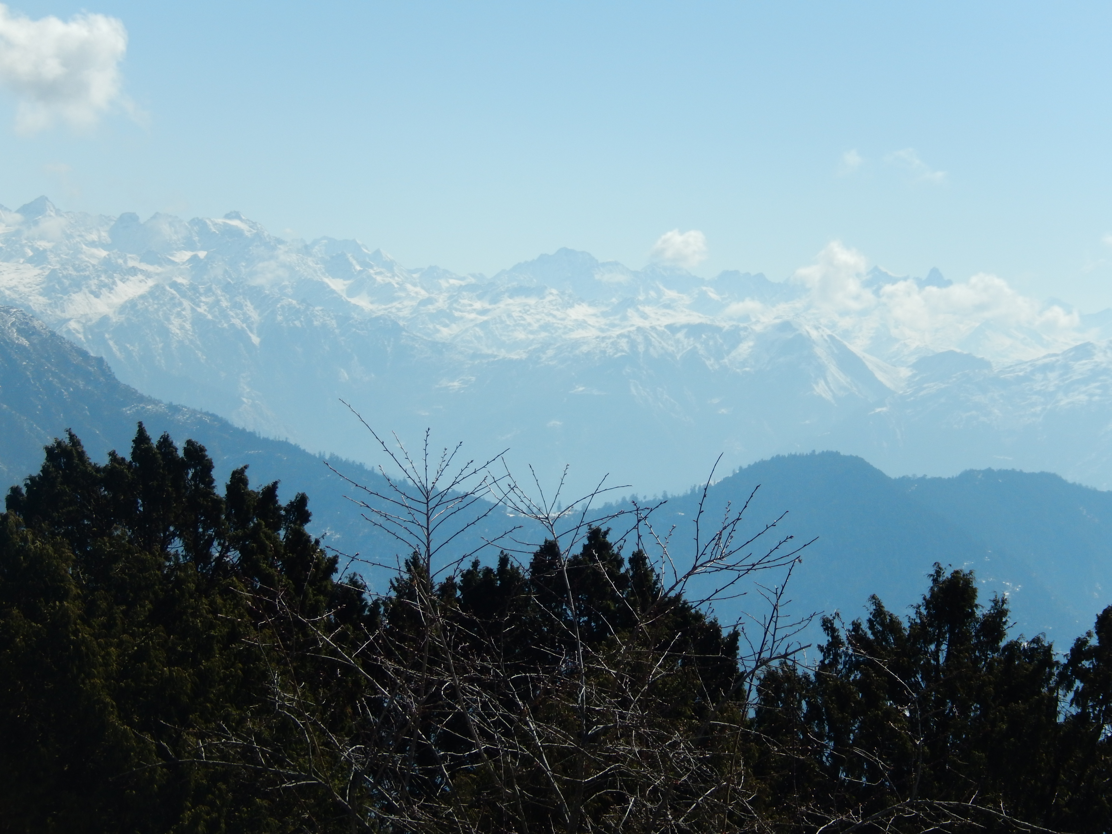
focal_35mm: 105
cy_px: 417
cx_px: 556
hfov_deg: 18.7
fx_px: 3373
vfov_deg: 14.1
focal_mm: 18.9
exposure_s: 1/1000
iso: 125
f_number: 5.3
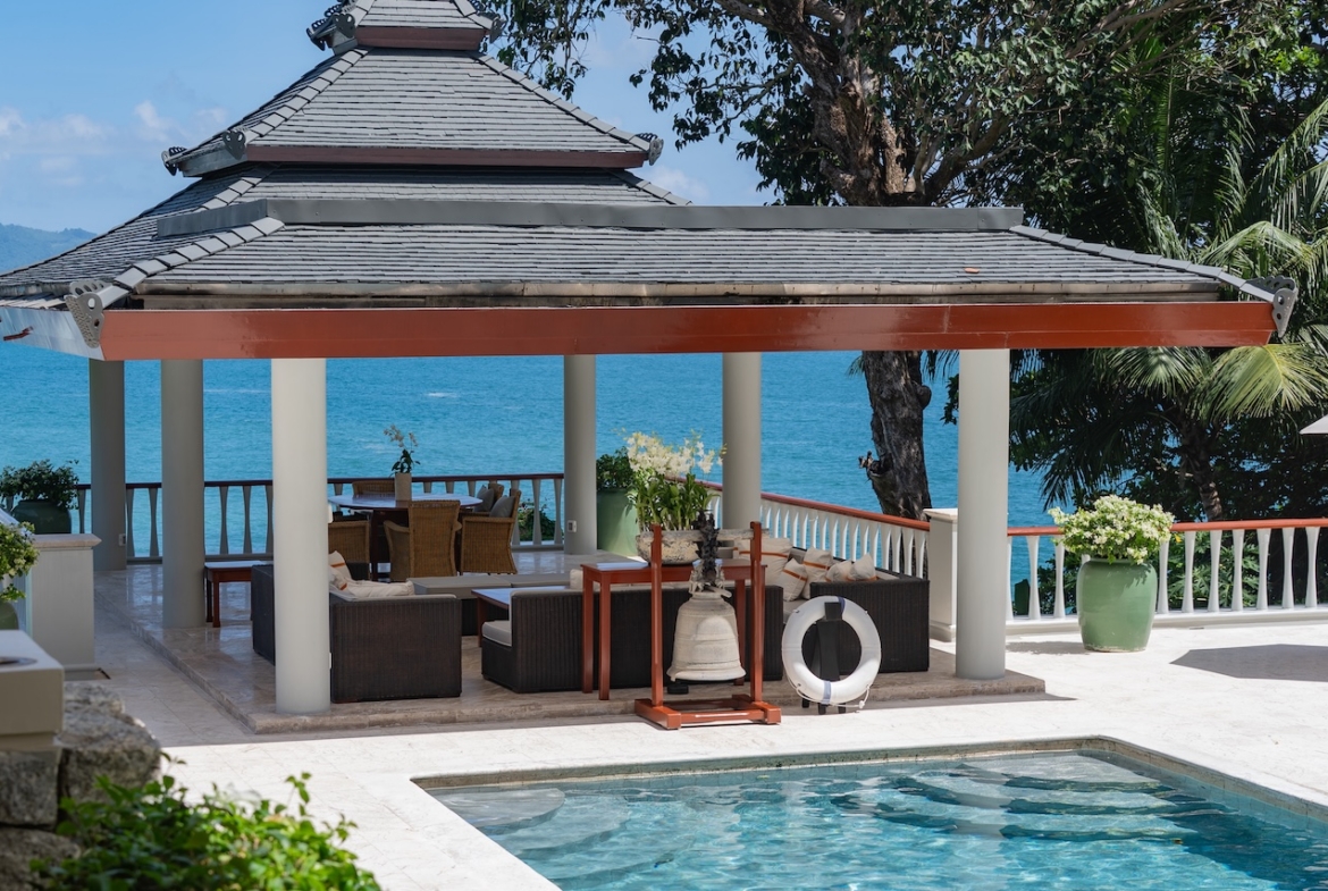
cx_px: 664
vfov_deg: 19.5
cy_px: 446
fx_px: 2587
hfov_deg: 28.8
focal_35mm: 70
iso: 80
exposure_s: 1/100
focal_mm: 70
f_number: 9
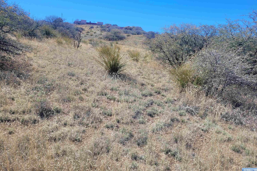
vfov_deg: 46.3
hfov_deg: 65.5
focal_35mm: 28
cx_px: 132
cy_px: 73
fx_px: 200
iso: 40
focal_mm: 5.4
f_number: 1.8
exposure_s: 1/1704
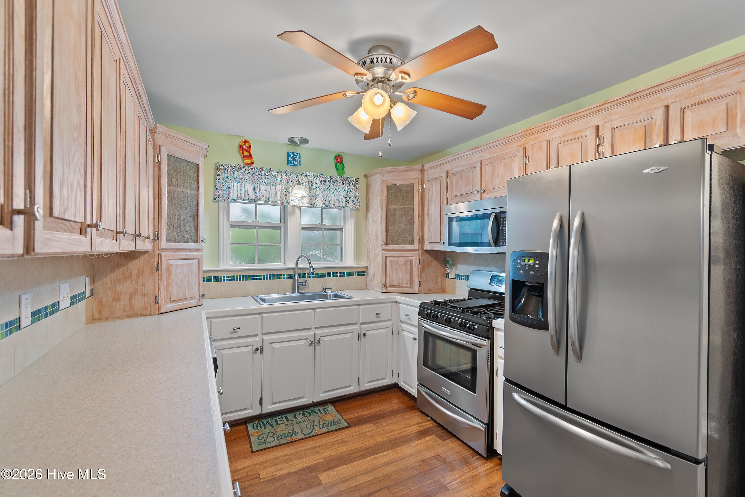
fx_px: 310
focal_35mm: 15
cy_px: 248
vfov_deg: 77.3
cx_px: 372
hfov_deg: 100.4
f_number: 4.5
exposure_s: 1
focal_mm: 10
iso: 100
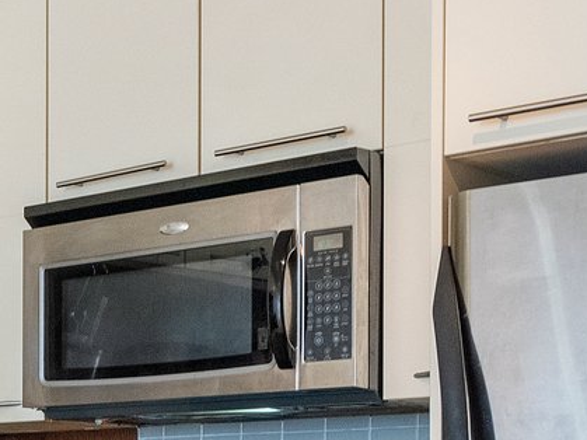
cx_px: -112
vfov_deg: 15.1
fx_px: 1594
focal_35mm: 94
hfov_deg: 19.7
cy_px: 546
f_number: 8
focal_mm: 20
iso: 10000
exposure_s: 1/30
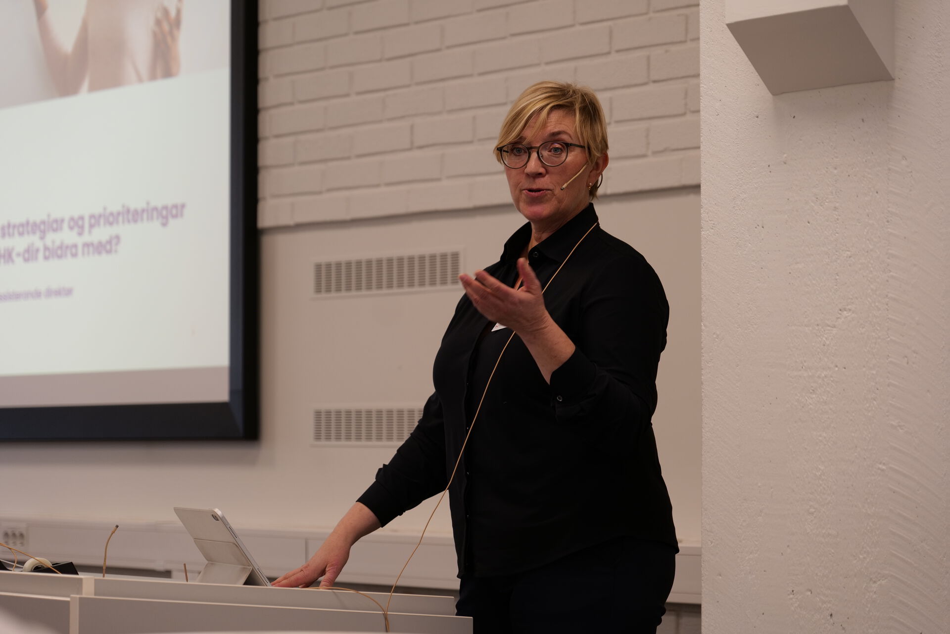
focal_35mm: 105
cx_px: 475
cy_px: 317
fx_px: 2771
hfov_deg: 19.5
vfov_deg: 13.0
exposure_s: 1/125
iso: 640
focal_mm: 105
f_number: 4
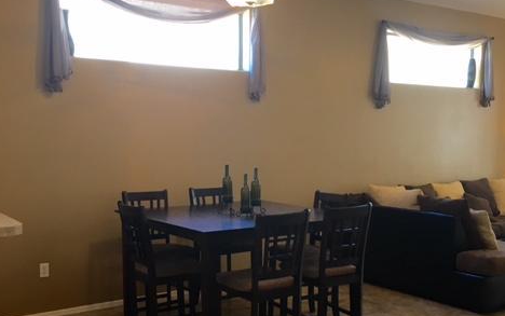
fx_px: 578
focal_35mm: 42
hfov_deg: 47.2
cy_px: 200
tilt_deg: -5.2
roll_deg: -0.4
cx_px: 252
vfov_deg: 30.4
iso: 50
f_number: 2.2
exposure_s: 1/30
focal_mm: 4.15
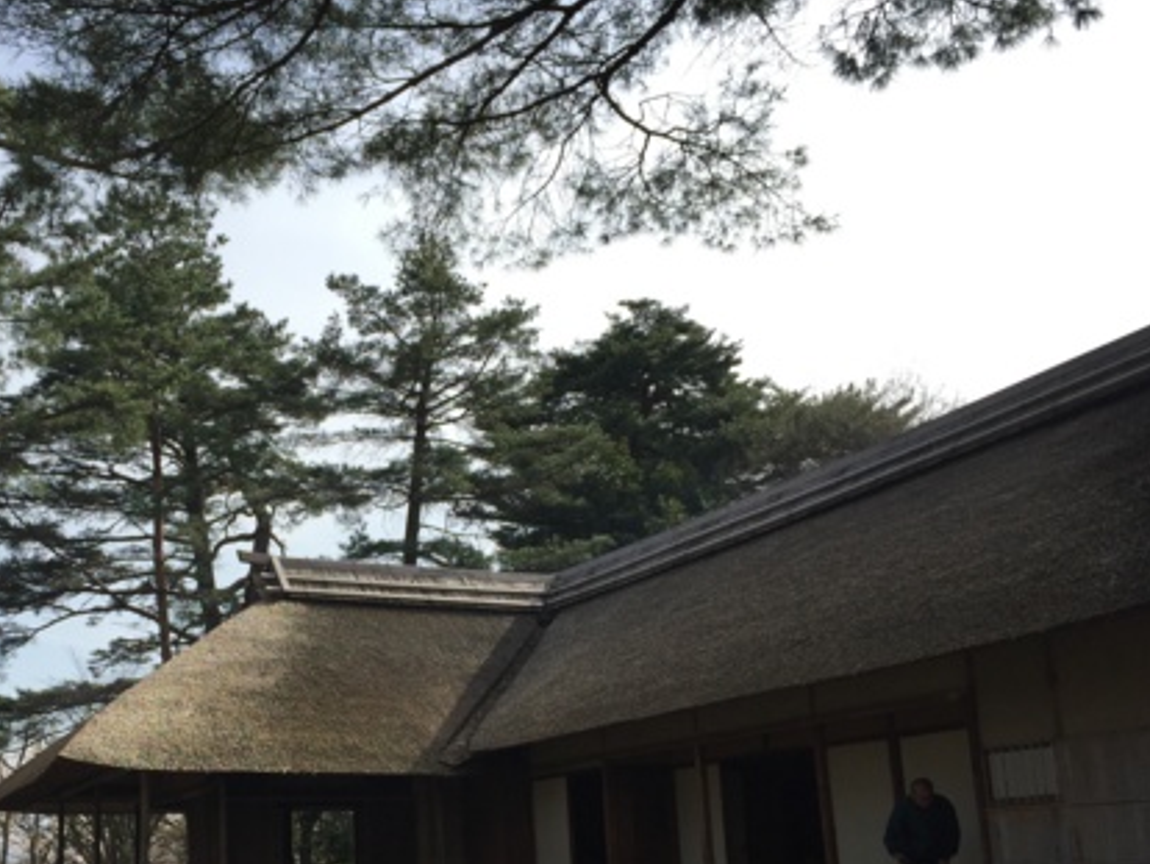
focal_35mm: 42
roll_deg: +1.3
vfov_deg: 34.1
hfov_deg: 44.2
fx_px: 1396
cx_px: 394
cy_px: 581
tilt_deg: +10.6
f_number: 2.2
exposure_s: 1/1721
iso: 32
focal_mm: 4.15
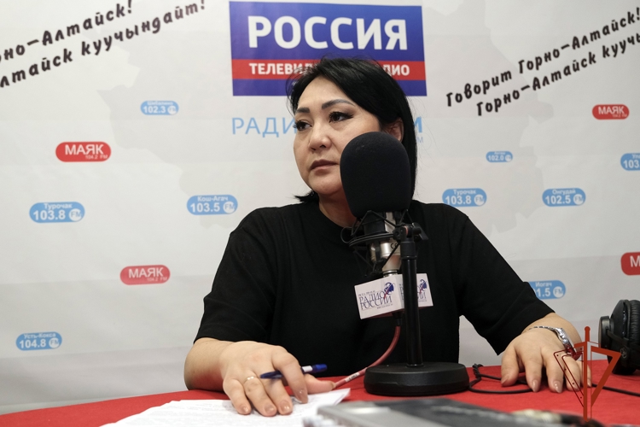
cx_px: 320
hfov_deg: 47.4
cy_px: 214
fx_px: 729
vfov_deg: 32.6
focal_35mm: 41
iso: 1600
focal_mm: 27.5
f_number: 4
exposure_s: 1/80
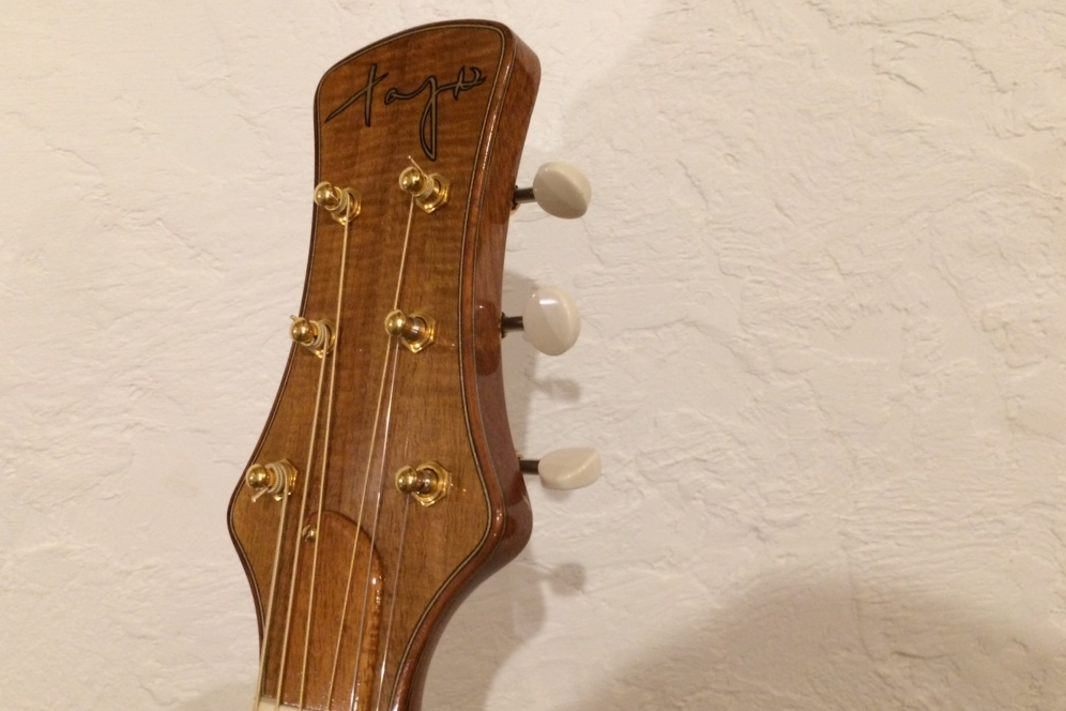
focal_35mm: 31
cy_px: 377
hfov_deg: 60.3
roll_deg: +4.2
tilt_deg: -8.0
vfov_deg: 42.3
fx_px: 918
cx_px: 527
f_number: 2.2
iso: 250
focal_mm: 4.15
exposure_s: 1/30
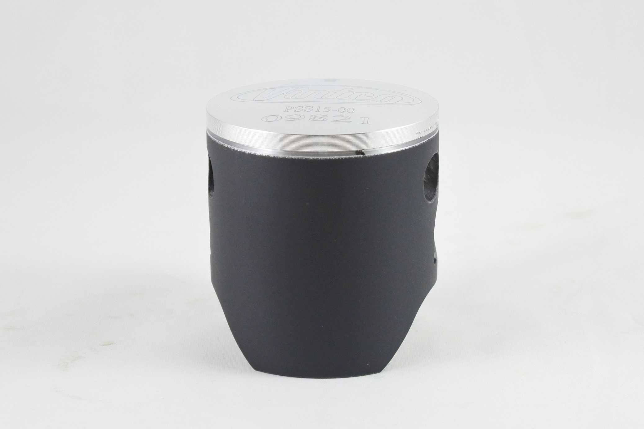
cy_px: 214
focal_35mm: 56
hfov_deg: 35.6
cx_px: 322
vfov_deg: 24.2
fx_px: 1002
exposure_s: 1/125
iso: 720
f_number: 4.8
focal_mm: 21
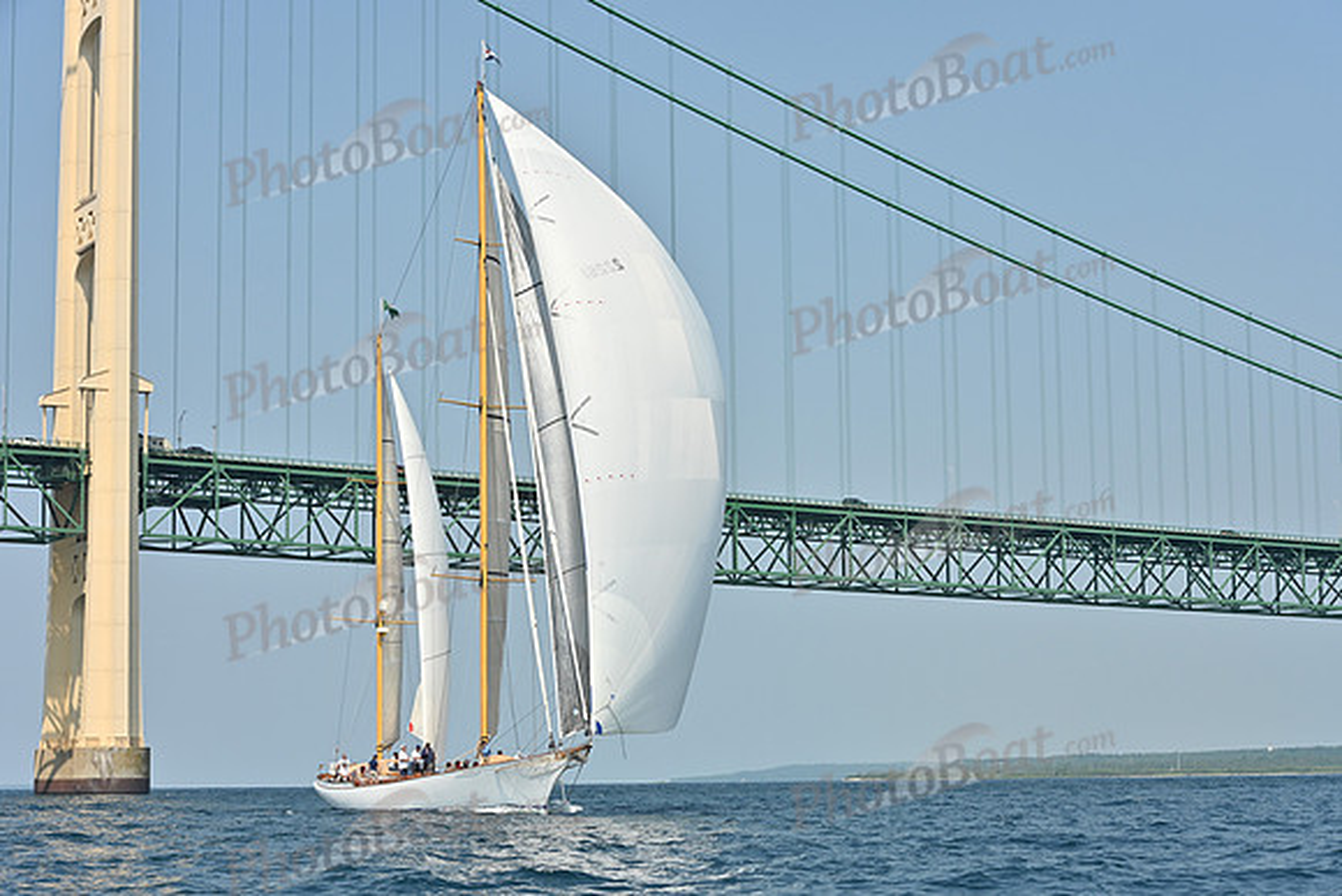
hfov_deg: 28.8
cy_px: 448
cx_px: 671
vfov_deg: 19.5
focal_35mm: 70
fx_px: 2610
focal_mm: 70
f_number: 9
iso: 320
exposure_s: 1/1250
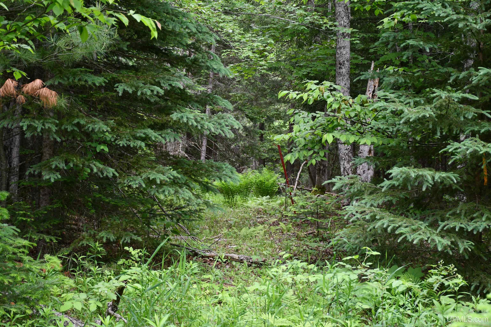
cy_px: 164
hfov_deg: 30.1
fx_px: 914
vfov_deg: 20.3
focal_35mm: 67
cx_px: 246
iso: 720
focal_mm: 45
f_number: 4.5
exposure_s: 1/250
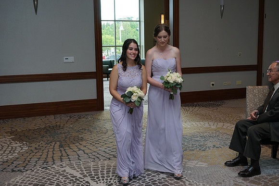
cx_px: 140
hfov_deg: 46.4
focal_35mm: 42
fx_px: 326
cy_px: 93
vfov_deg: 31.9
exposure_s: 1/160
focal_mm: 42
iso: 640
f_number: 5.6
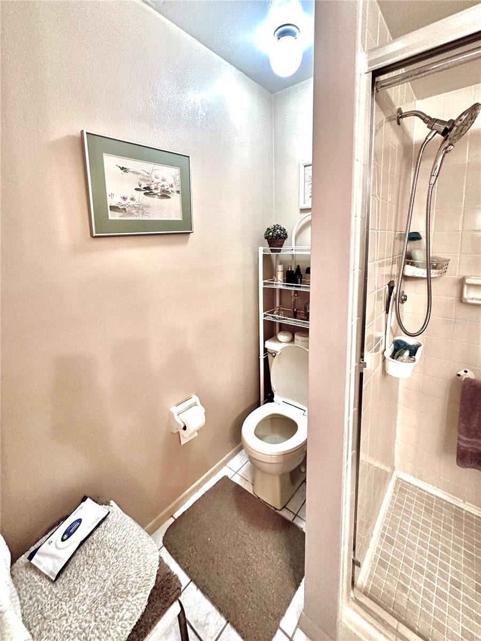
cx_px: 240
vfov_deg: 102.1
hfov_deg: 85.7
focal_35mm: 14
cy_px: 320
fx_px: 259
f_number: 2.2
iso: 250
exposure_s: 1/60
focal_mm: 2.22
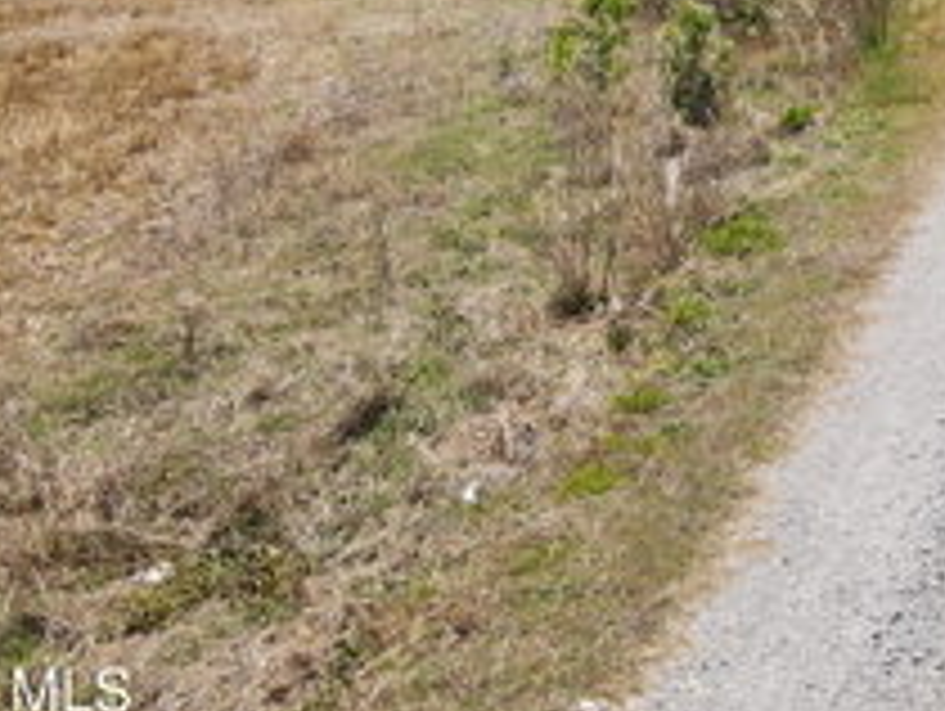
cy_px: -288
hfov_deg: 24.4
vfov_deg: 18.4
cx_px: 1109
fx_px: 1995
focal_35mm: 73
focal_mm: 4.5
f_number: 2.8
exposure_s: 1/640
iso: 100
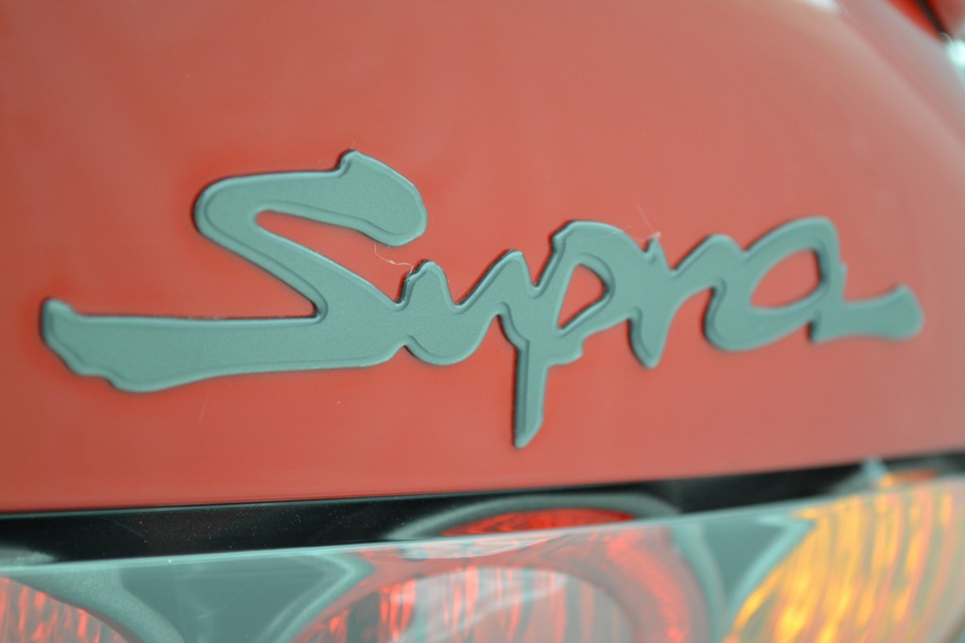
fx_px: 2211
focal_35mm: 82
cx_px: 482
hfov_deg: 24.6
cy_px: 322
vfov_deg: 16.5
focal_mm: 55
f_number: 5.6
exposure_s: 1/30
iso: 800
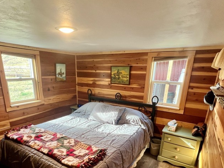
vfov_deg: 61.3
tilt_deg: -17.2
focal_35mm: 21
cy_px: 117
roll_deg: -1.6
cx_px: 103
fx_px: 136
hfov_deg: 78.9
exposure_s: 1/60
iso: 160
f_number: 1.8
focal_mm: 1.57
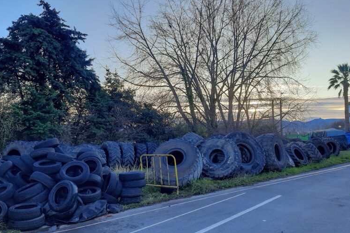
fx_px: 282
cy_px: 117
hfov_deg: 63.7
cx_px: 176
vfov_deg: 45.0
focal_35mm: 29
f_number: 1.7
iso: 40
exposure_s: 1/545
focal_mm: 3.93
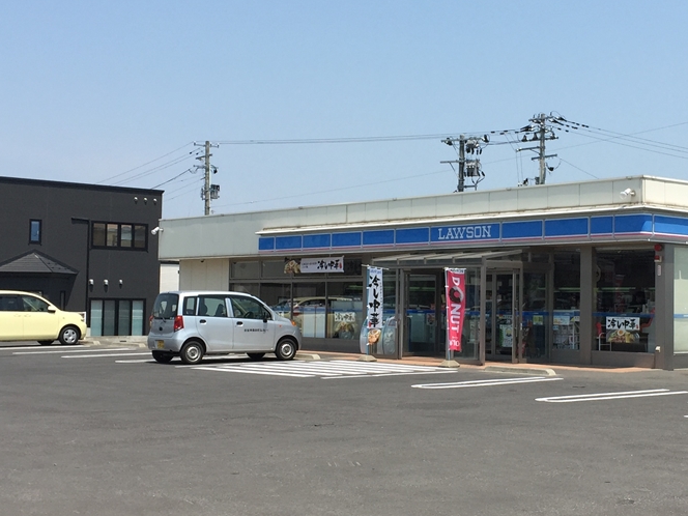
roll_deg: -2.5
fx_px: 1133
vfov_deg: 25.7
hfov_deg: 33.4
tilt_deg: +1.0
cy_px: 257
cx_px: 467
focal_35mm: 57
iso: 32
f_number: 2.2
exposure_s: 1/2198
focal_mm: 4.15
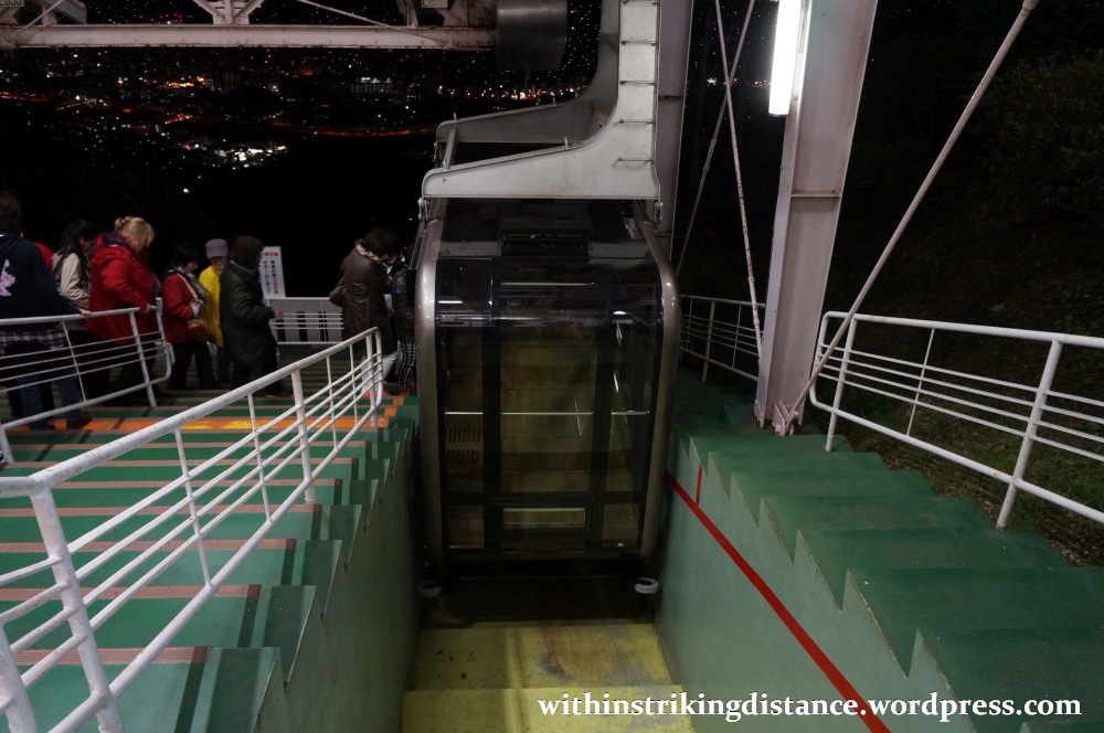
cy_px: 366
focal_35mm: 27
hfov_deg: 67.4
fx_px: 827
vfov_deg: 47.8
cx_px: 552
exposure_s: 1/60
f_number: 4
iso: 2500
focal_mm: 18
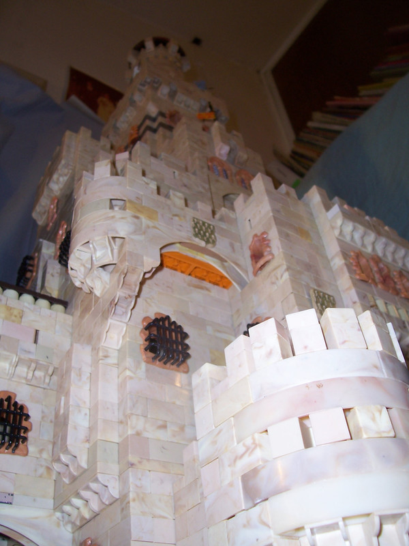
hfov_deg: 41.8
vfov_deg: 54.0
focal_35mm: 34
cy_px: 273
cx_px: 204
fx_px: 536
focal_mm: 5.6
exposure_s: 1/60
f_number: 2.7
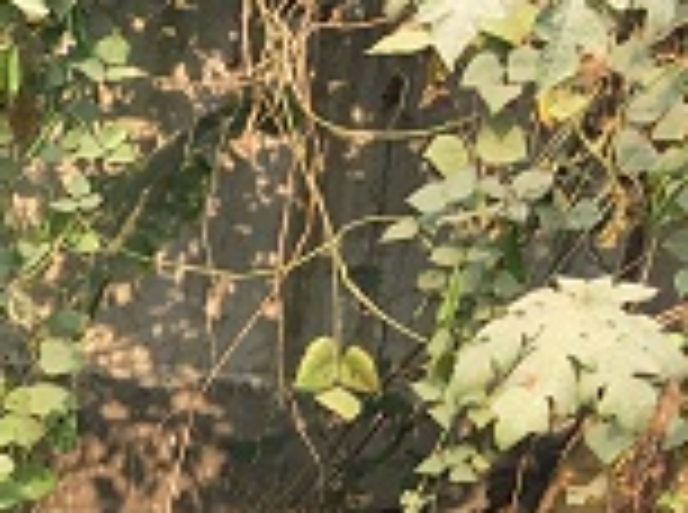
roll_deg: -2.5
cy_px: 990
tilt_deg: -17.6
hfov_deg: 11.4
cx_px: -818
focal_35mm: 152
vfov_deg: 9.2
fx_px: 3014
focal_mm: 4.15
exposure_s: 1/197
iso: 25
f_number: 2.2
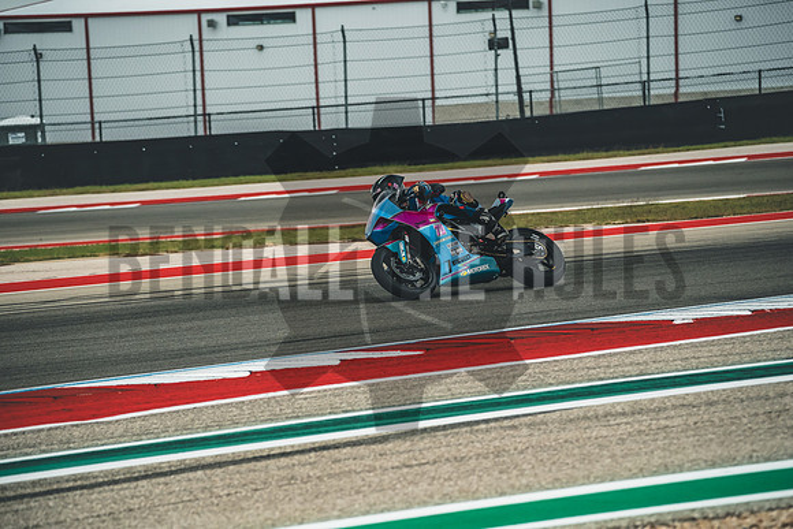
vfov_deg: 6.6
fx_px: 4561
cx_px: 396
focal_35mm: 207
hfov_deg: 9.9
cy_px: 264
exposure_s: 1/2000
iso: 1000
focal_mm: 137.7
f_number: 4.7
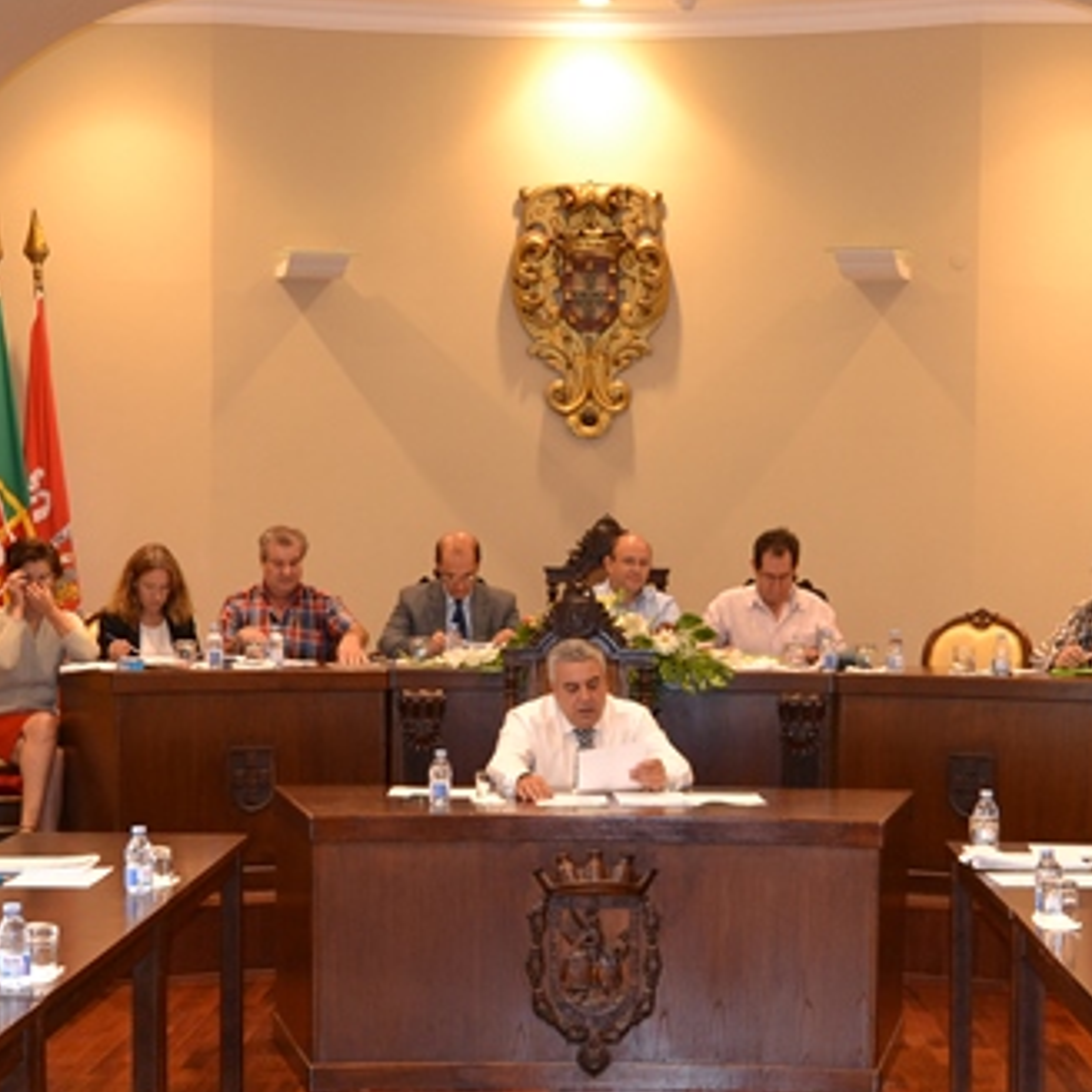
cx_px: 523
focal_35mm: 56
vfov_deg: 30.4
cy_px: 697
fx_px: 1999
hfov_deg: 30.6
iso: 400
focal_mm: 18
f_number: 4
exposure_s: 1/60
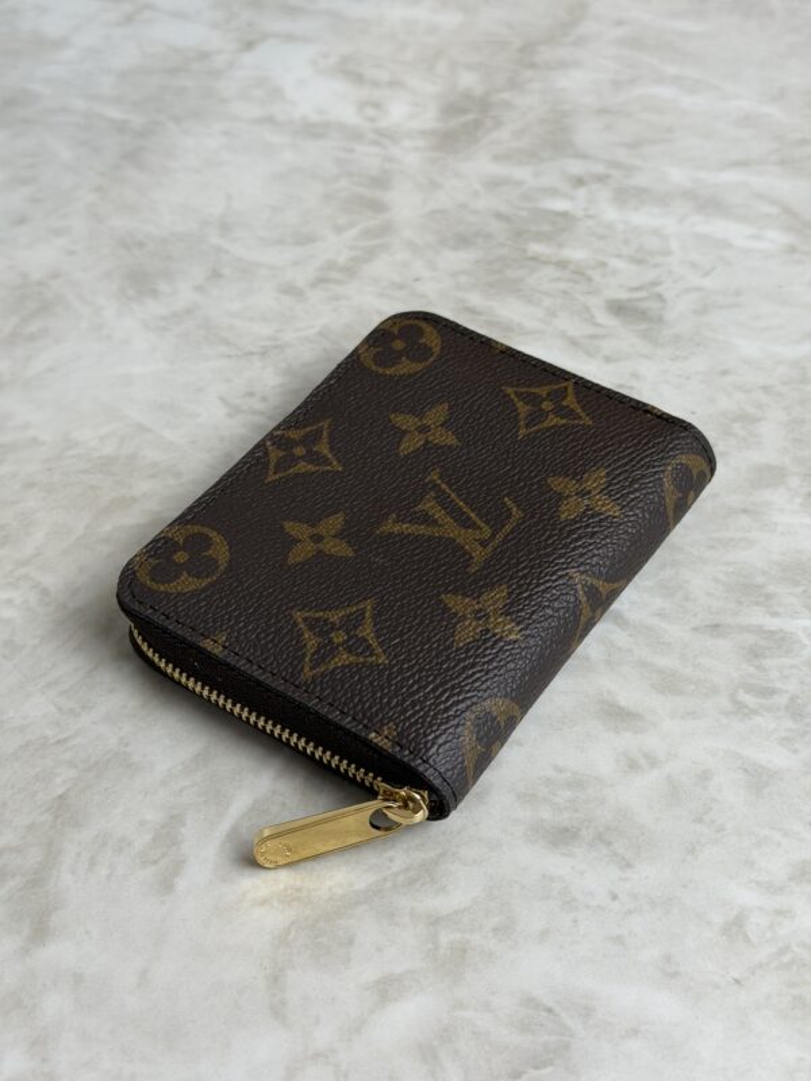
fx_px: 1499
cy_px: 540
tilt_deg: -47.4
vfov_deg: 39.7
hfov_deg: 30.3
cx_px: 406
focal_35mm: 48
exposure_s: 1/120
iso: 50
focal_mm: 6.76
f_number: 1.78
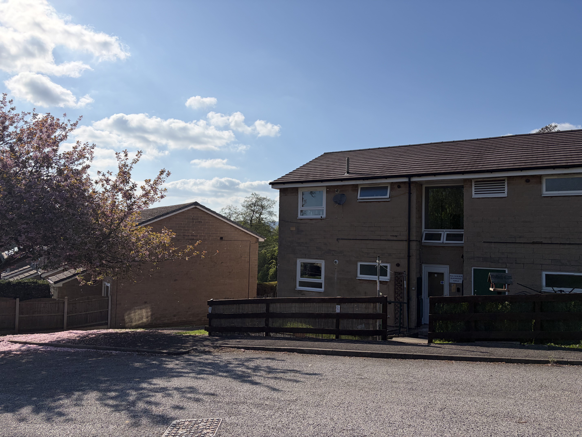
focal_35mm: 26
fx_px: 437
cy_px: 218
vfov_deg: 53.1
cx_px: 291
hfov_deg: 67.3
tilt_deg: +2.2
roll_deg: -1.4
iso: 50
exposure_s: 1/7813
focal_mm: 5.96
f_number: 1.6
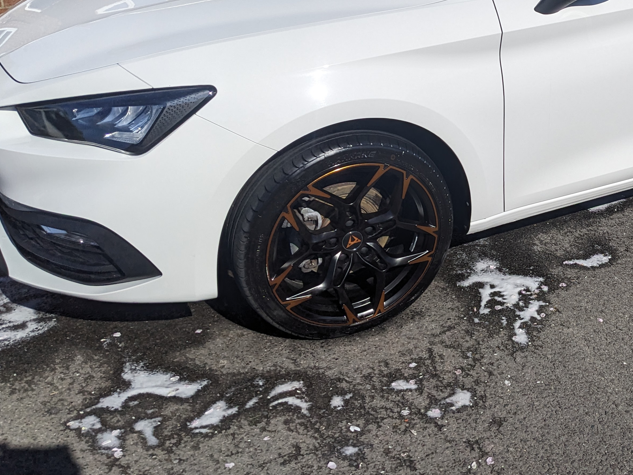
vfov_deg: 30.9
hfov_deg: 39.7
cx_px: 498
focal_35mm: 46
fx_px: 841
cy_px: 115
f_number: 1.73
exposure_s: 1/11765
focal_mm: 4.38
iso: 112
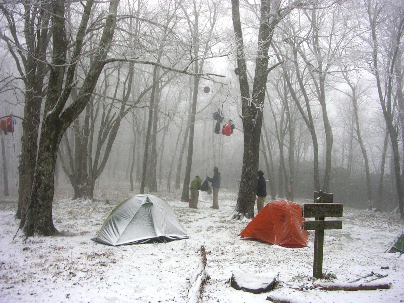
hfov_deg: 49.0
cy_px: 152
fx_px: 443
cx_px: 202
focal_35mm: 38
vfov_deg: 37.7
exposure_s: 1/10.1
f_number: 2.8
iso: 50
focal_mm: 5.8
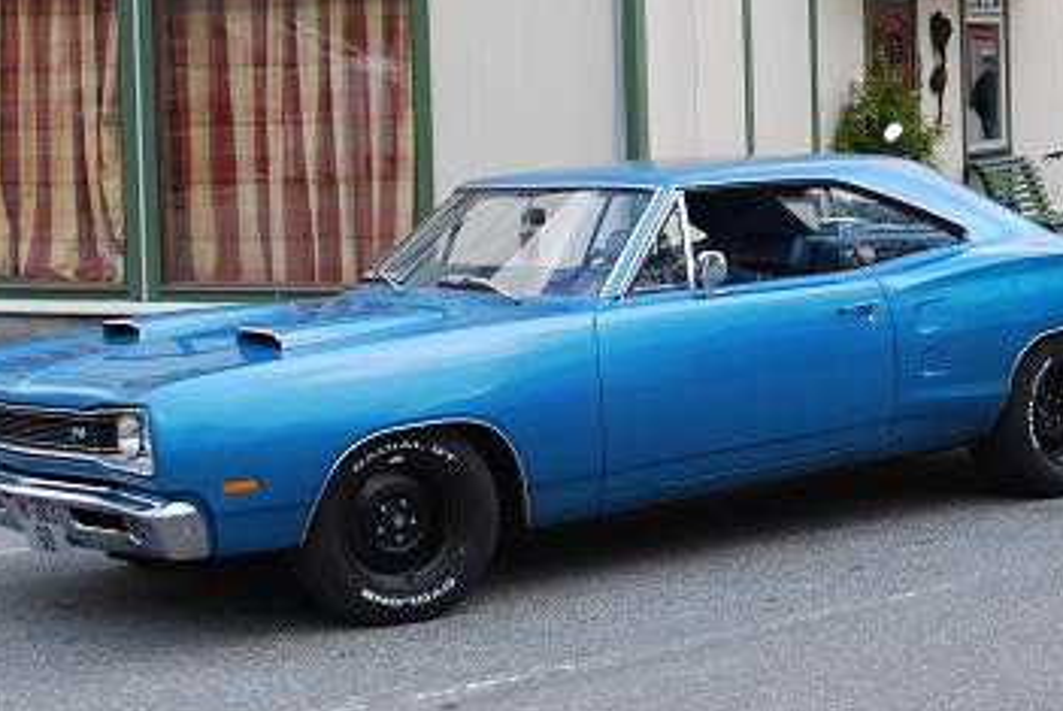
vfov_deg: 15.8
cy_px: 123
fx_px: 2543
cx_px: 865
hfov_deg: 23.2
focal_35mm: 86
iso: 110
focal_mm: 26
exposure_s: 1/125
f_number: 5.6
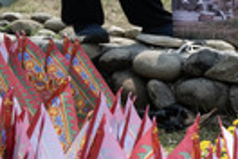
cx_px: 582
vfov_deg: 9.4
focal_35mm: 145
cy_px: 144
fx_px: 959
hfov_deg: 11.5
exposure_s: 1/500
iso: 400
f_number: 10
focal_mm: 24
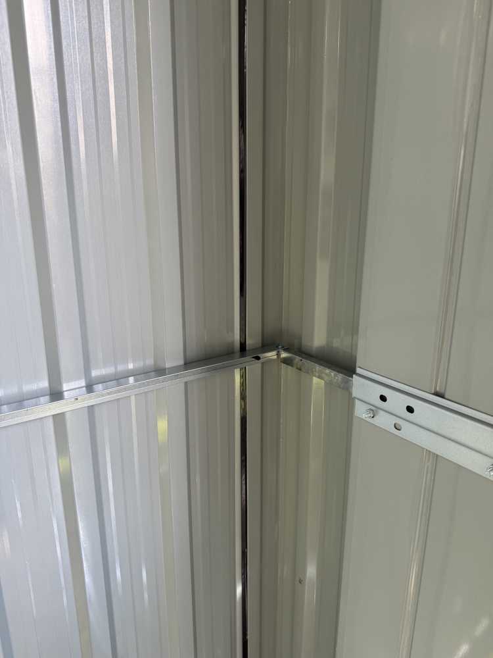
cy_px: 329
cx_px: 246
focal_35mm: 24
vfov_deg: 71.6
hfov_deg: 56.8
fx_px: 456
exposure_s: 1/121
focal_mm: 6.76
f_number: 1.78
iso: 100
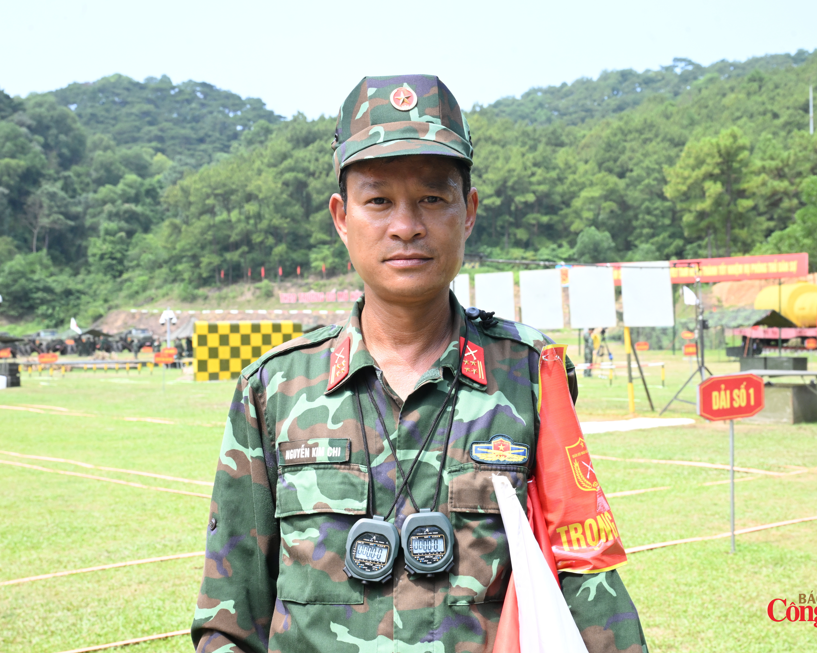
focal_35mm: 51
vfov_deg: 29.7
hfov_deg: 36.6
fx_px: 1233
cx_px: 439
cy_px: 325
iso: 1600
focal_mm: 45
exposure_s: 1/500
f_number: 11
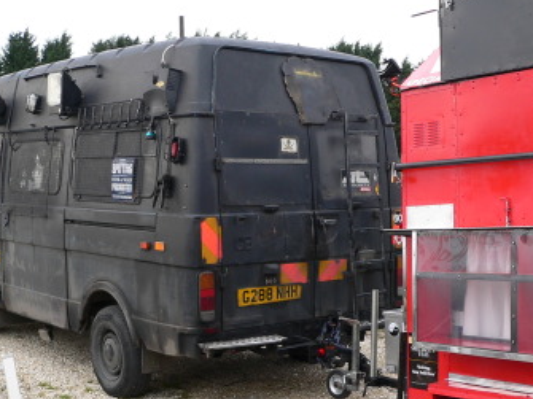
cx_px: 366
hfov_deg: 34.5
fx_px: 847
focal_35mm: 55
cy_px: 272
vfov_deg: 26.4
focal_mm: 6
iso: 80
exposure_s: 1/100
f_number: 2.8
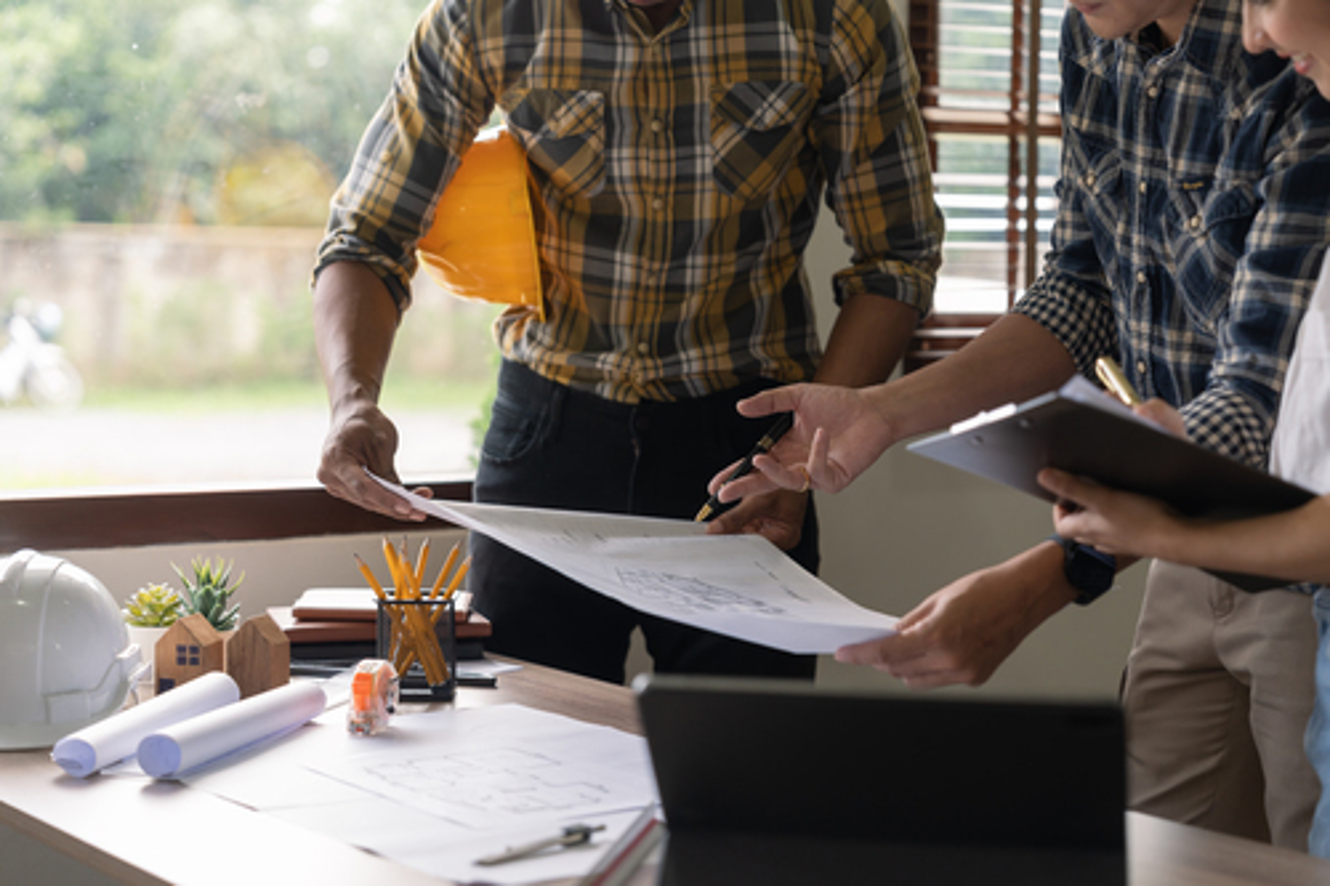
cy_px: 443
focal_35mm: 67
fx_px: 2474
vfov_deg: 20.3
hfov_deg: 30.1
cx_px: 665
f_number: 2.8
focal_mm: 67
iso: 400
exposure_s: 1/320
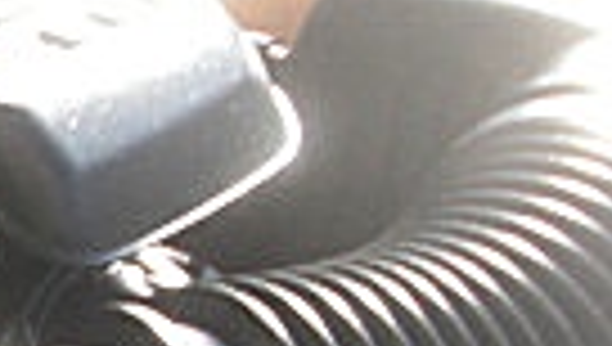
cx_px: -711
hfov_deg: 10.5
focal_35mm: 184
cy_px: 530
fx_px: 2991
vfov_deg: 6.5
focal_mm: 6.3
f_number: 2.8
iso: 50
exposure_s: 1/125
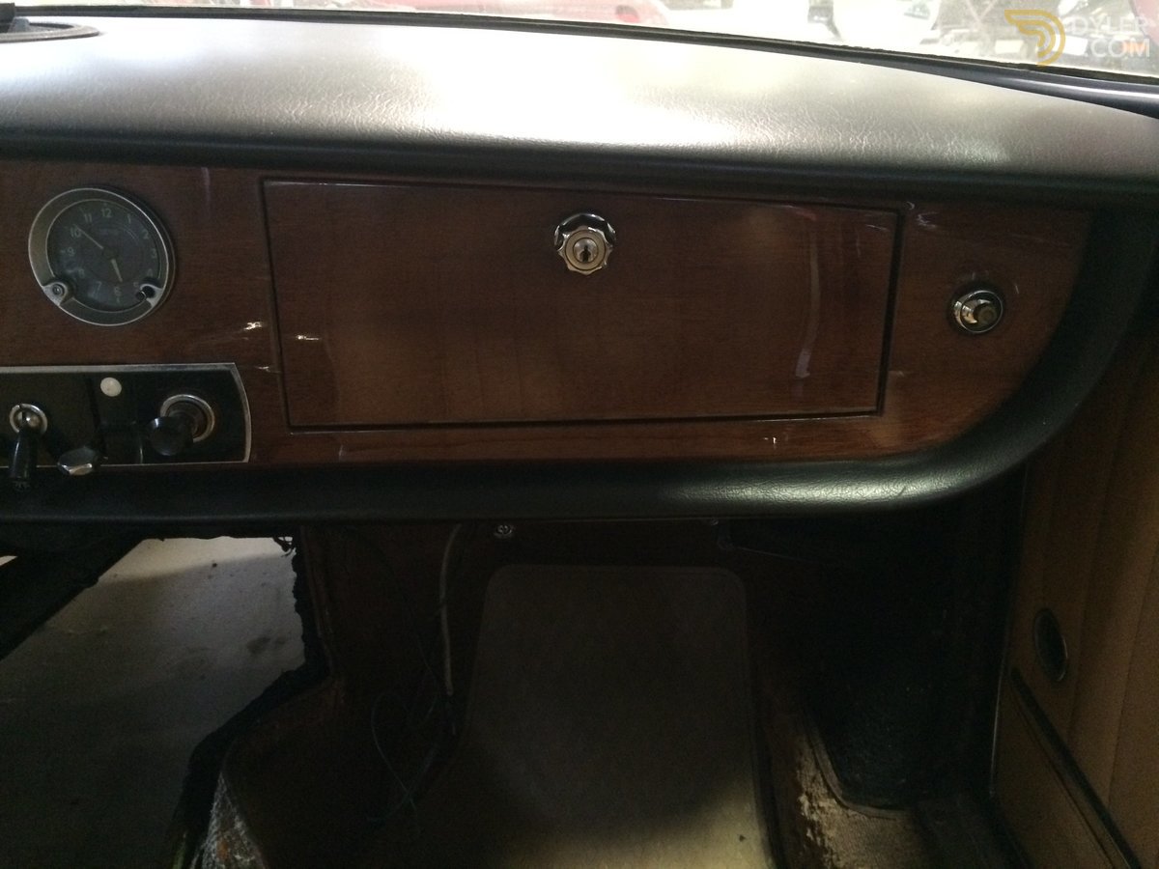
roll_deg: -0.8
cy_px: 434
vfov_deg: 48.2
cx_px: 580
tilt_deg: -24.8
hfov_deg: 61.7
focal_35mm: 29
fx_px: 971
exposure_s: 1/15
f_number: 2.2
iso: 320
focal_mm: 4.15
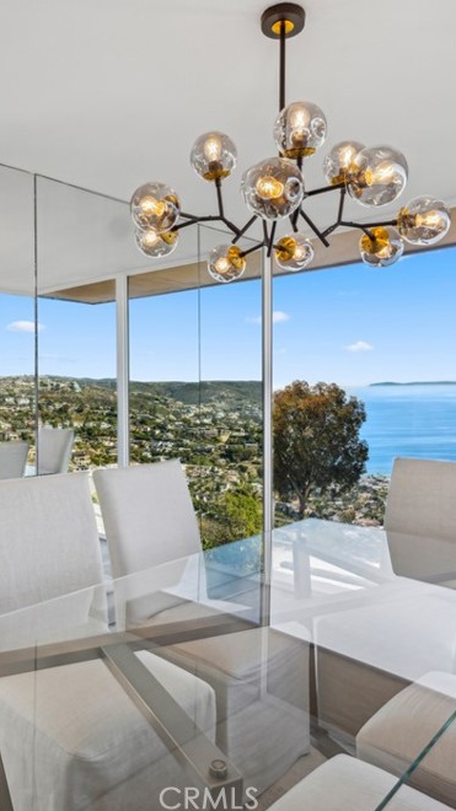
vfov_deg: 71.9
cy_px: 398
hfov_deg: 43.9
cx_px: 166
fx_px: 559
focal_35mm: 26
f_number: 8
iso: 80
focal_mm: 16
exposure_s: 1/80
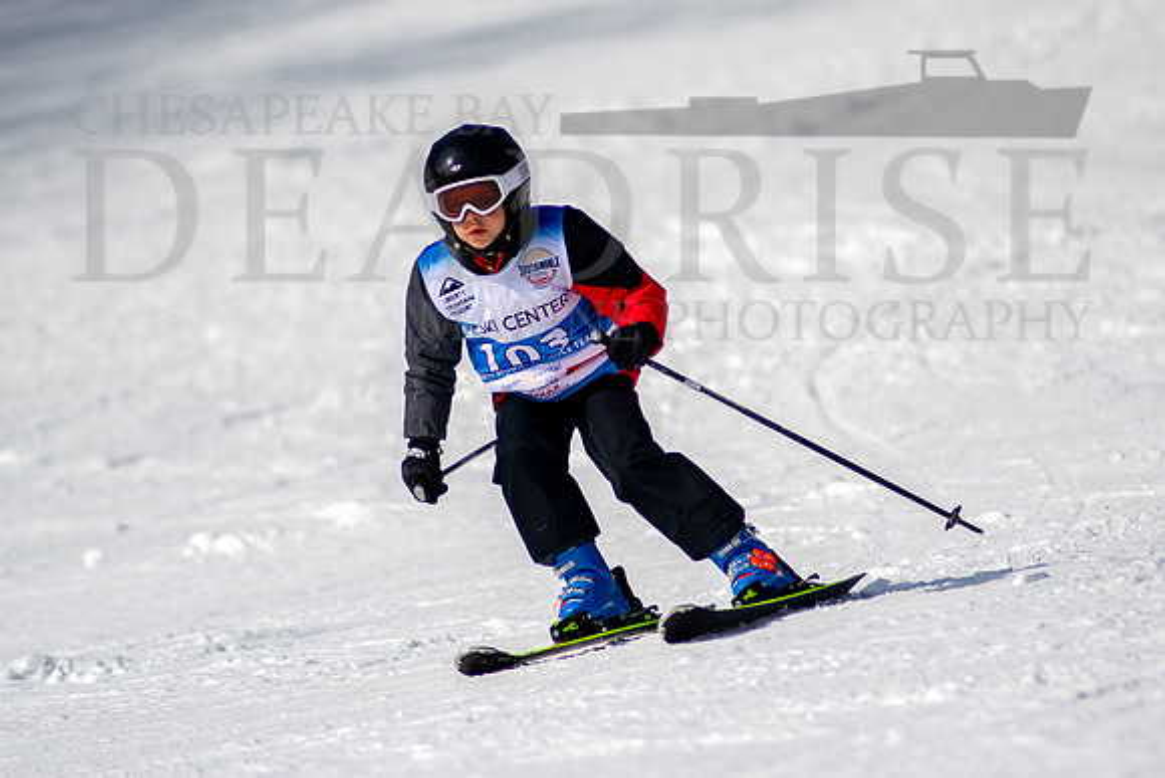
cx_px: 630
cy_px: 369
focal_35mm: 589
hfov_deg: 3.5
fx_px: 19069
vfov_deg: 2.3
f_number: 2.8
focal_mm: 300
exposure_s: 1/6400
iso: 100
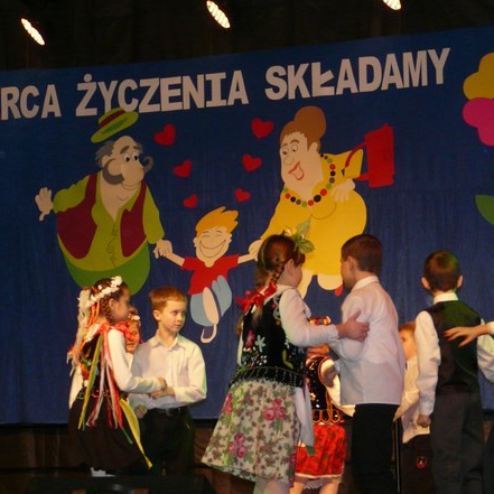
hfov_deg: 18.7
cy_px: 327
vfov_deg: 18.6
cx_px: 264
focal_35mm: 93
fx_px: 1502
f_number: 3.2
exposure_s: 1/50
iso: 250
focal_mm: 9.5
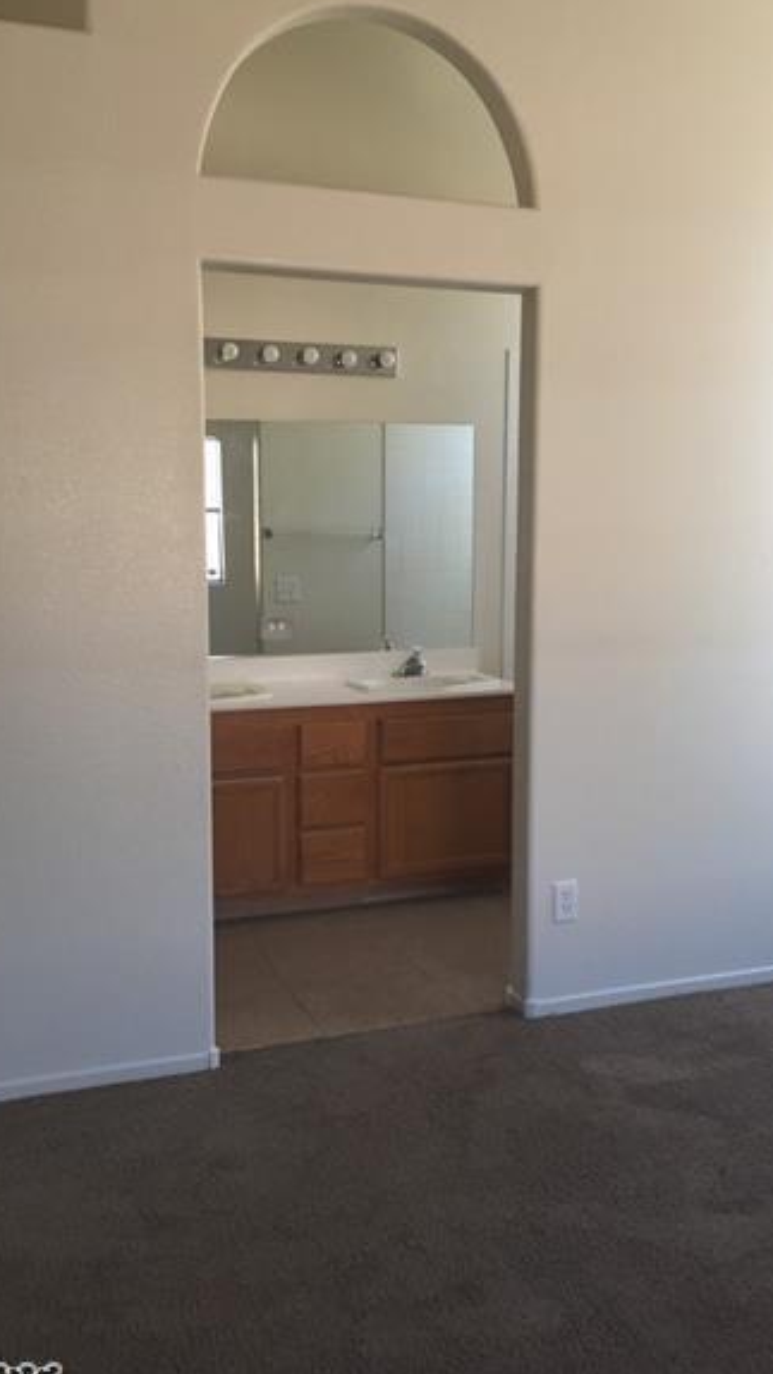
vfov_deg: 59.5
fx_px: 1202
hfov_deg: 35.6
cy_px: 697
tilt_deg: -4.8
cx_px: 390
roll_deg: -1.7
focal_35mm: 33
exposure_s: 1/120
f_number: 2.2
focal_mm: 4.15
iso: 50
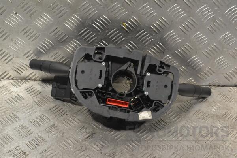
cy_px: 79
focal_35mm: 63
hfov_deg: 31.9
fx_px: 415
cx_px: 118
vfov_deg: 21.6
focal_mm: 42
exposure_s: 1/320
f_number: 9
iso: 3200
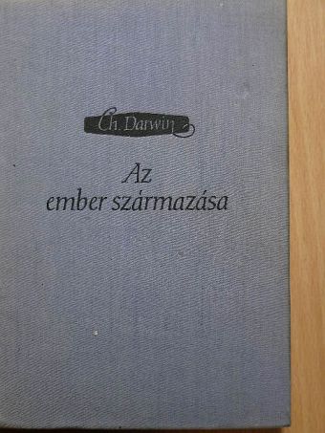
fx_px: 1089
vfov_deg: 22.5
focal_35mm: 87
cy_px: 216
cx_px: 162
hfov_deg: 17.0
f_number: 3.5
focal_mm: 14.6
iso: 76
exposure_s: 1/30
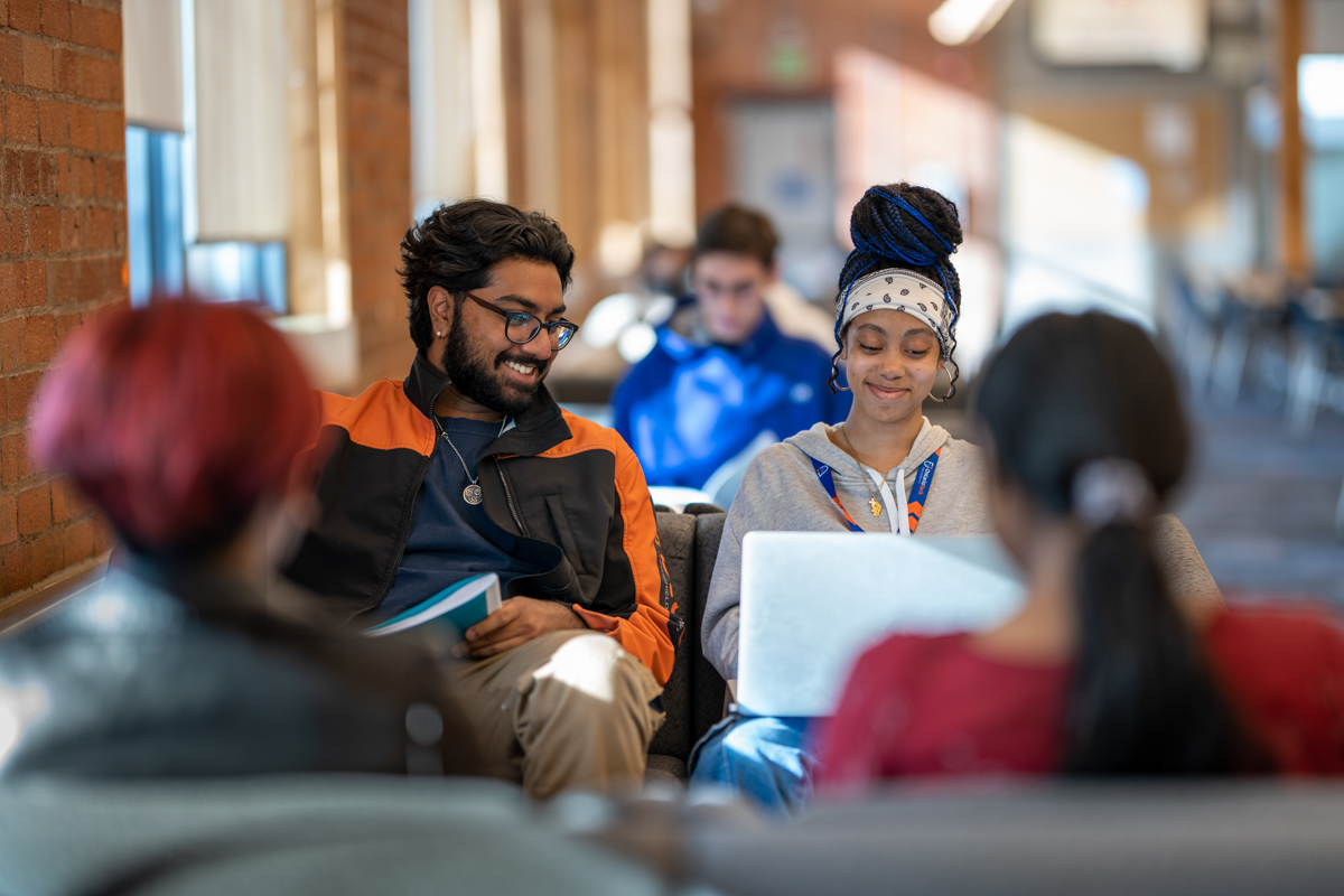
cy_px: 448
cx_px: 672
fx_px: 3920
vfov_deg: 13.0
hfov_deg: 19.5
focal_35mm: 105
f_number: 1.4
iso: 50
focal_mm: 105
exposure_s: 1/40
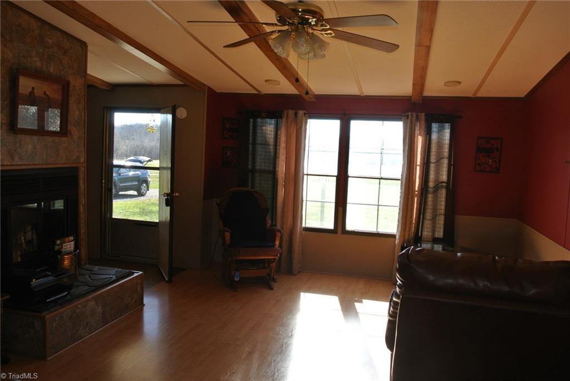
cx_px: 285
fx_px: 459
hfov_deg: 63.6
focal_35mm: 29
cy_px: 190
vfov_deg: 45.0
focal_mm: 11
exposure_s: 1/60
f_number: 7.1
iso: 200
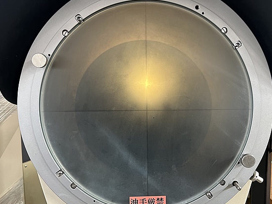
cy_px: 100
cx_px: 150
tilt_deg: -5.5
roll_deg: +0.9
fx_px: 236
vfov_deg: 46.8
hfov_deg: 59.8
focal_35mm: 30
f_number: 1.5
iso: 125
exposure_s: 1/100
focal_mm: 5.7
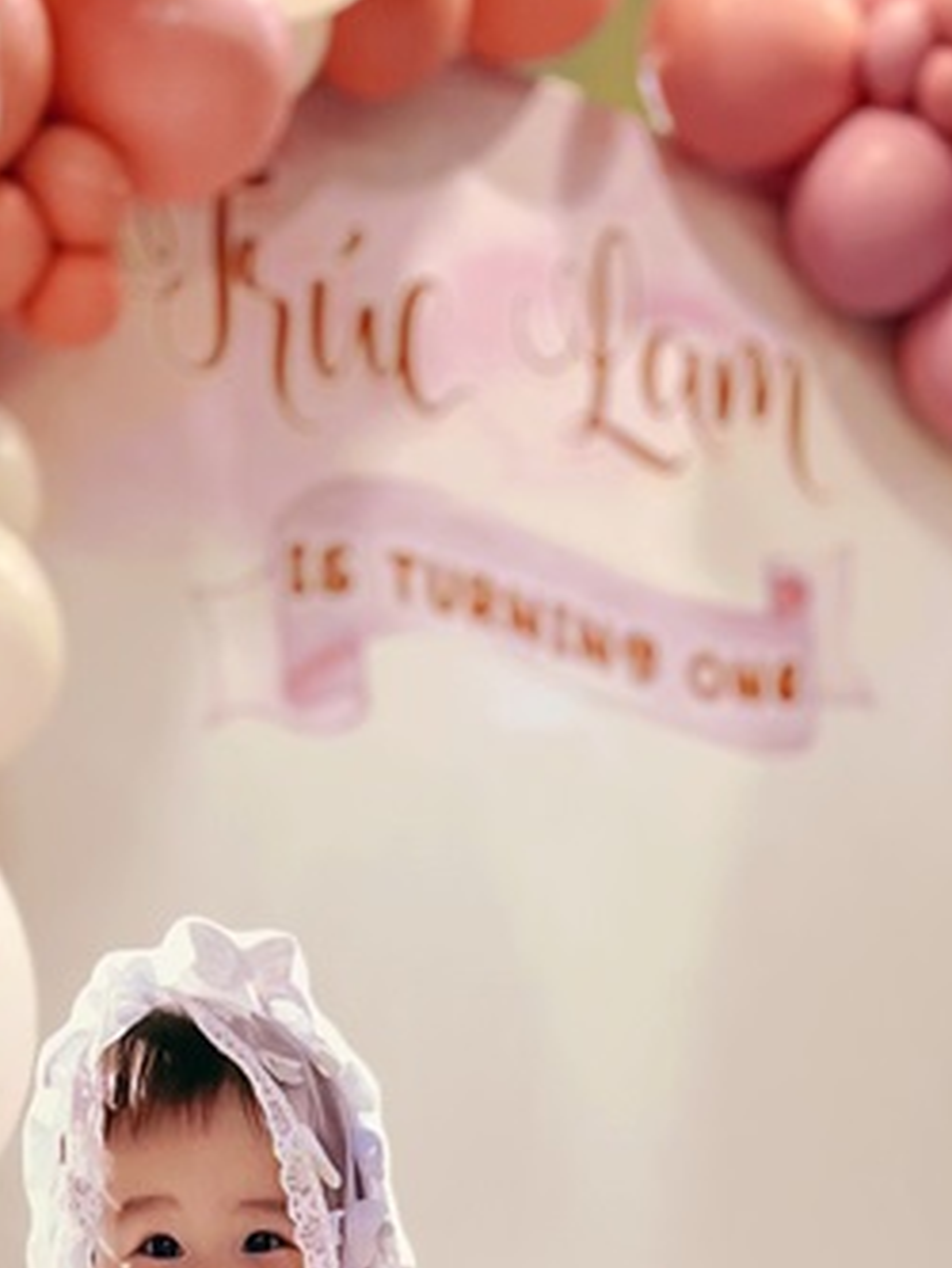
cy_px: 1531
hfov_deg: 18.9
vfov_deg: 22.9
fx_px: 2858
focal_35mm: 78
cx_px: 388
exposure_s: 1/50
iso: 125
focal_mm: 5.1
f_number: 1.6
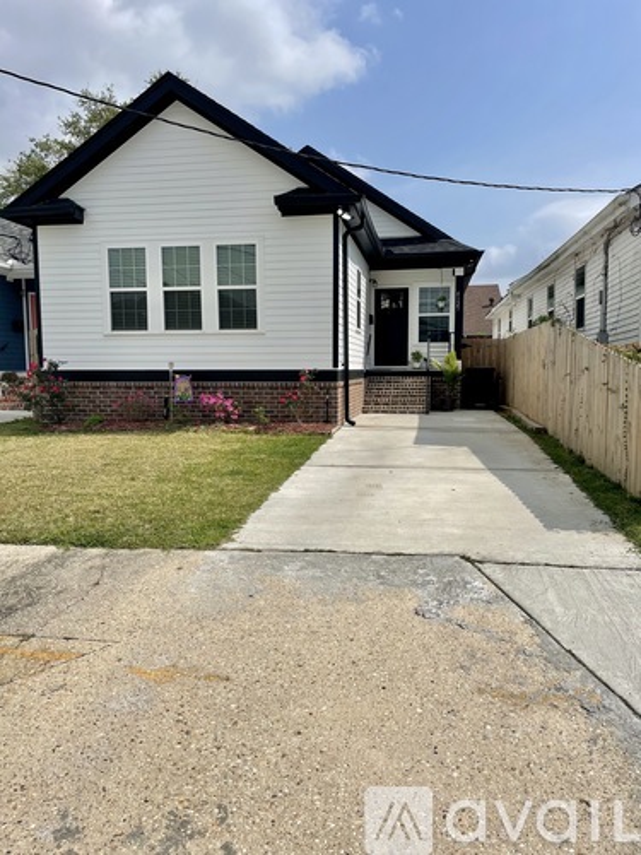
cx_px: 320
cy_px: 428
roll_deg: +0.5
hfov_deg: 53.1
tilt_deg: -5.1
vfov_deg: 67.3
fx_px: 642
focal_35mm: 26
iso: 32
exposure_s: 1/7299
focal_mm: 4.2
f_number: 1.6
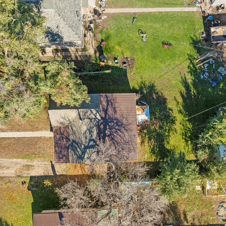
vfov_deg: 49.7
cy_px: 114
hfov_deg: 49.7
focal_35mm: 33
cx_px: 113
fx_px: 244
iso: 100
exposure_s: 1/500
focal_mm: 12.29
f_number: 6.3
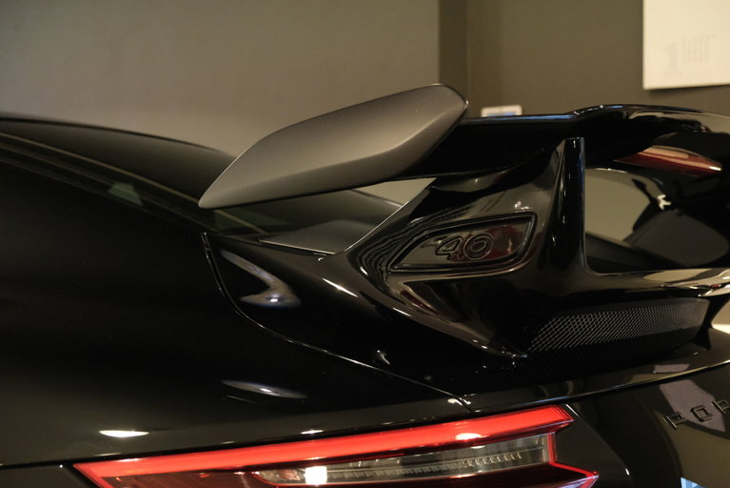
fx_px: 1095
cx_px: 365
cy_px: 244
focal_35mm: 54
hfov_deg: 36.9
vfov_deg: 25.1
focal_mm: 35.8
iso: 6400
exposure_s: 1/80
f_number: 4
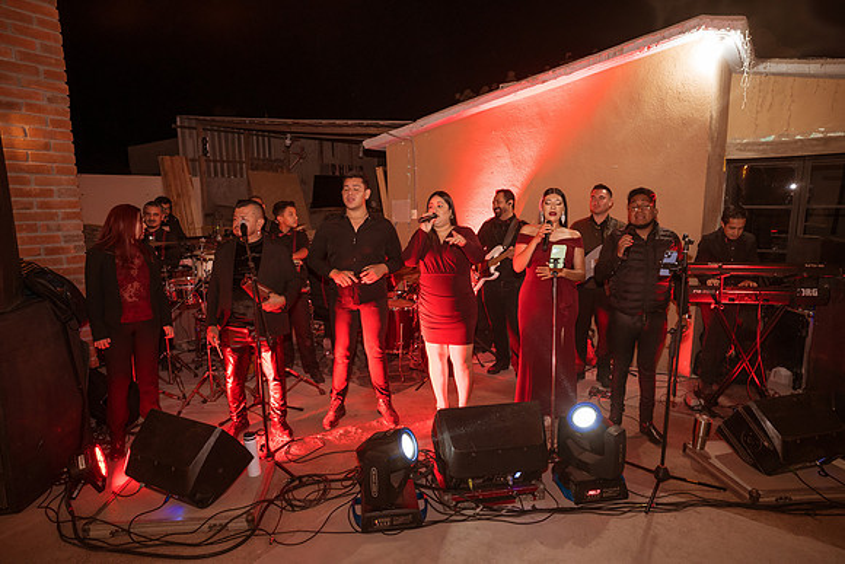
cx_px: 422
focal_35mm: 20
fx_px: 470
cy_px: 282
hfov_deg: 84.0
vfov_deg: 62.0
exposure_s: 1/30
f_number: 4.5
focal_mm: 20
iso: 1600
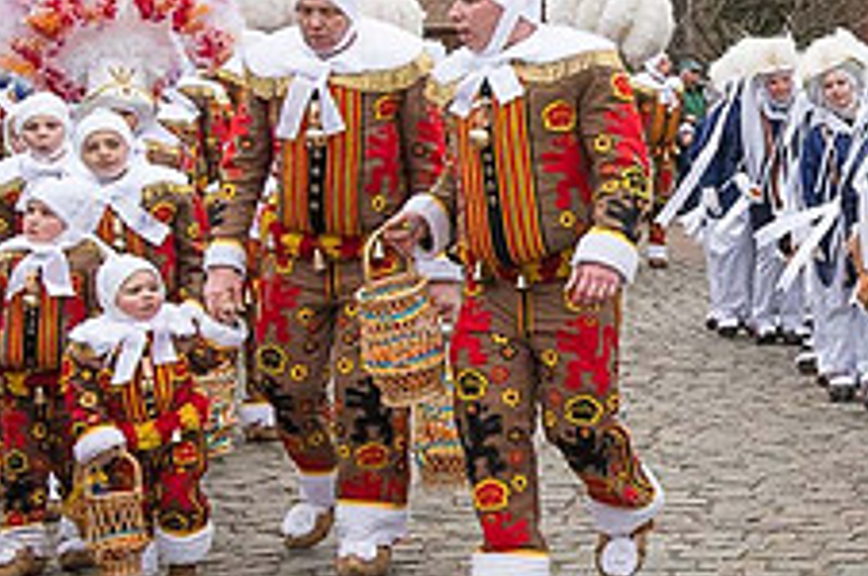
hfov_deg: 18.4
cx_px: 1321
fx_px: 2359
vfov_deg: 13.9
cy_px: 168
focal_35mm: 98
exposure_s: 1/640
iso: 800
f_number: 8
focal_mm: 32
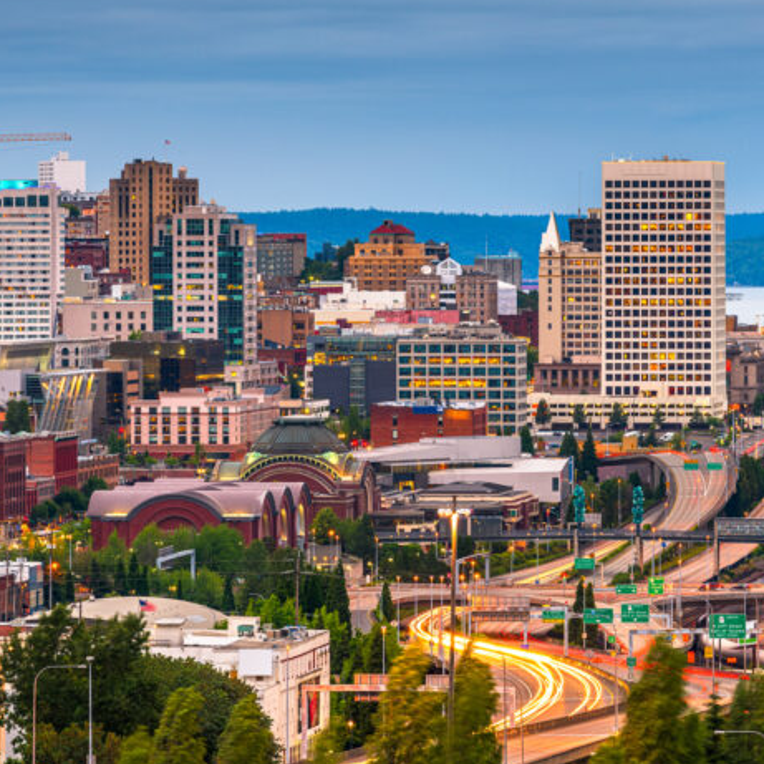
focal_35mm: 283
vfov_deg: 6.2
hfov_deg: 6.2
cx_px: 512
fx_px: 7067
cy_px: 363
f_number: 11
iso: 64
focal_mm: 200
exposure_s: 30
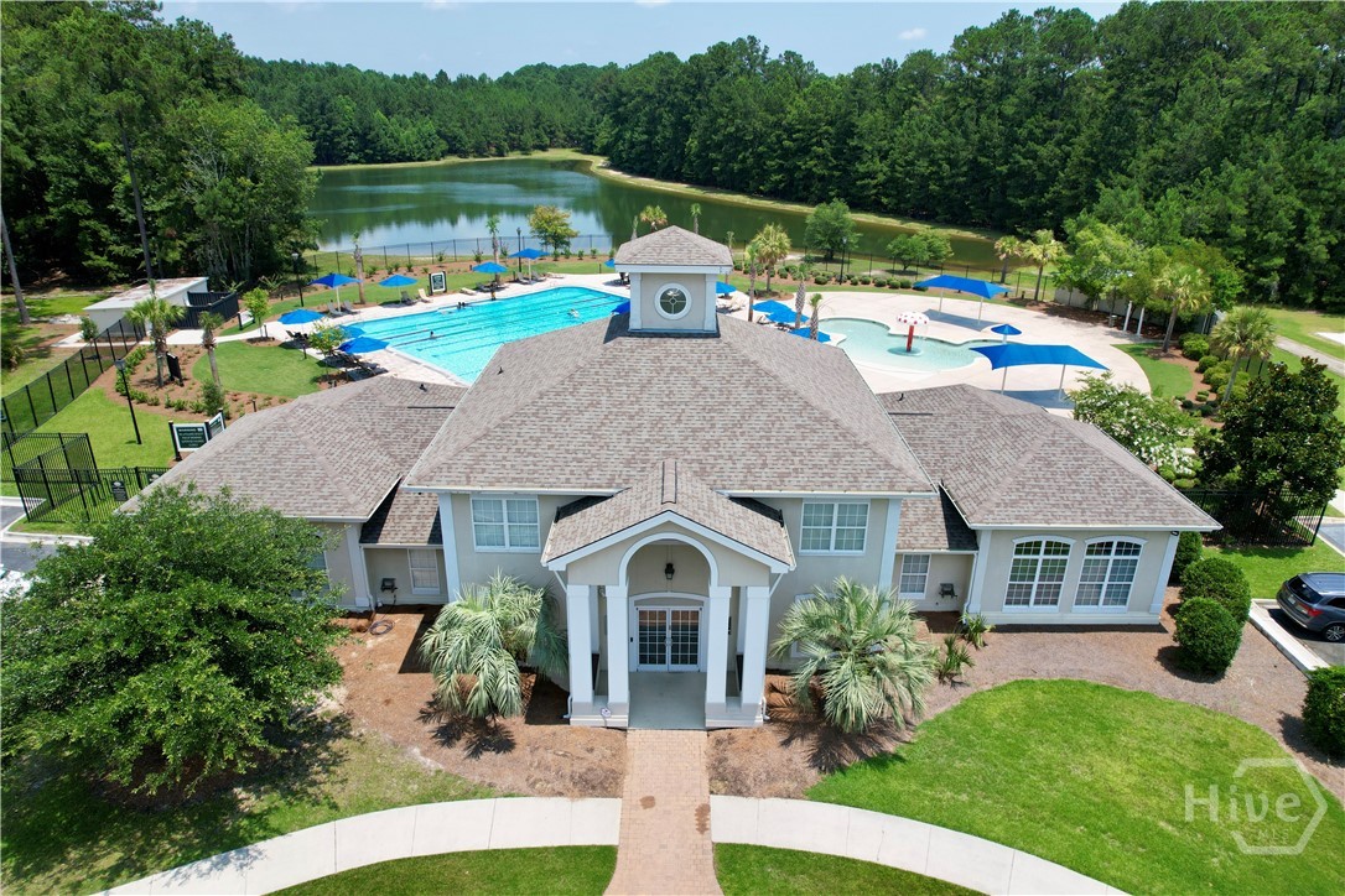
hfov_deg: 78.6
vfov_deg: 57.2
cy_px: 448
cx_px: 672
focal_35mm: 22
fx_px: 822
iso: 110
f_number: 2.8
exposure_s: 1/1600
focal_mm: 8.38
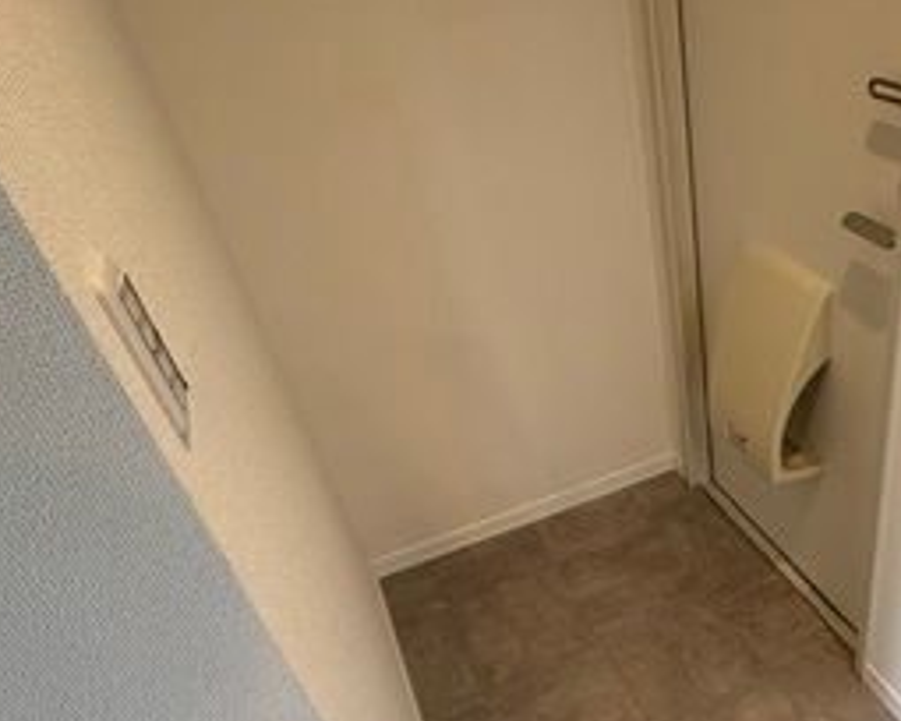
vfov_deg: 47.4
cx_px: 707
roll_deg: +5.2
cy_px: 502
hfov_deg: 55.1
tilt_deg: -38.4
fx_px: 800
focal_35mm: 30
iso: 320
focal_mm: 2.22
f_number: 2.2
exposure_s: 1/120
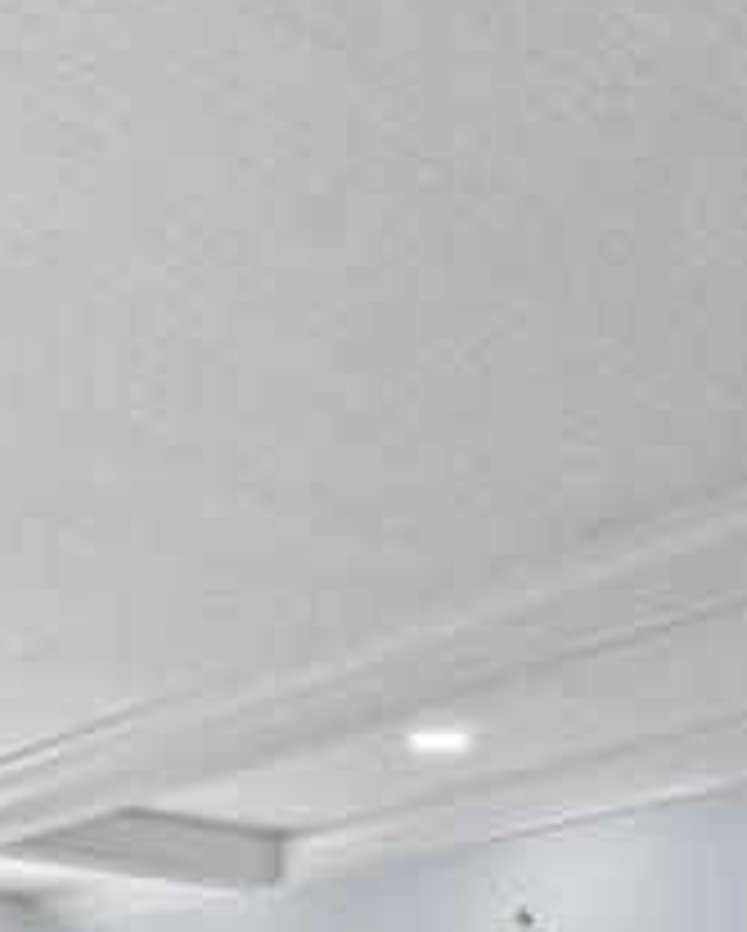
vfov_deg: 24.7
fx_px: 1794
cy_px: 1263
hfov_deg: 23.5
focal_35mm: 65
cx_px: 382
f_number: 9
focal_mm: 14
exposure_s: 1/6
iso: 320
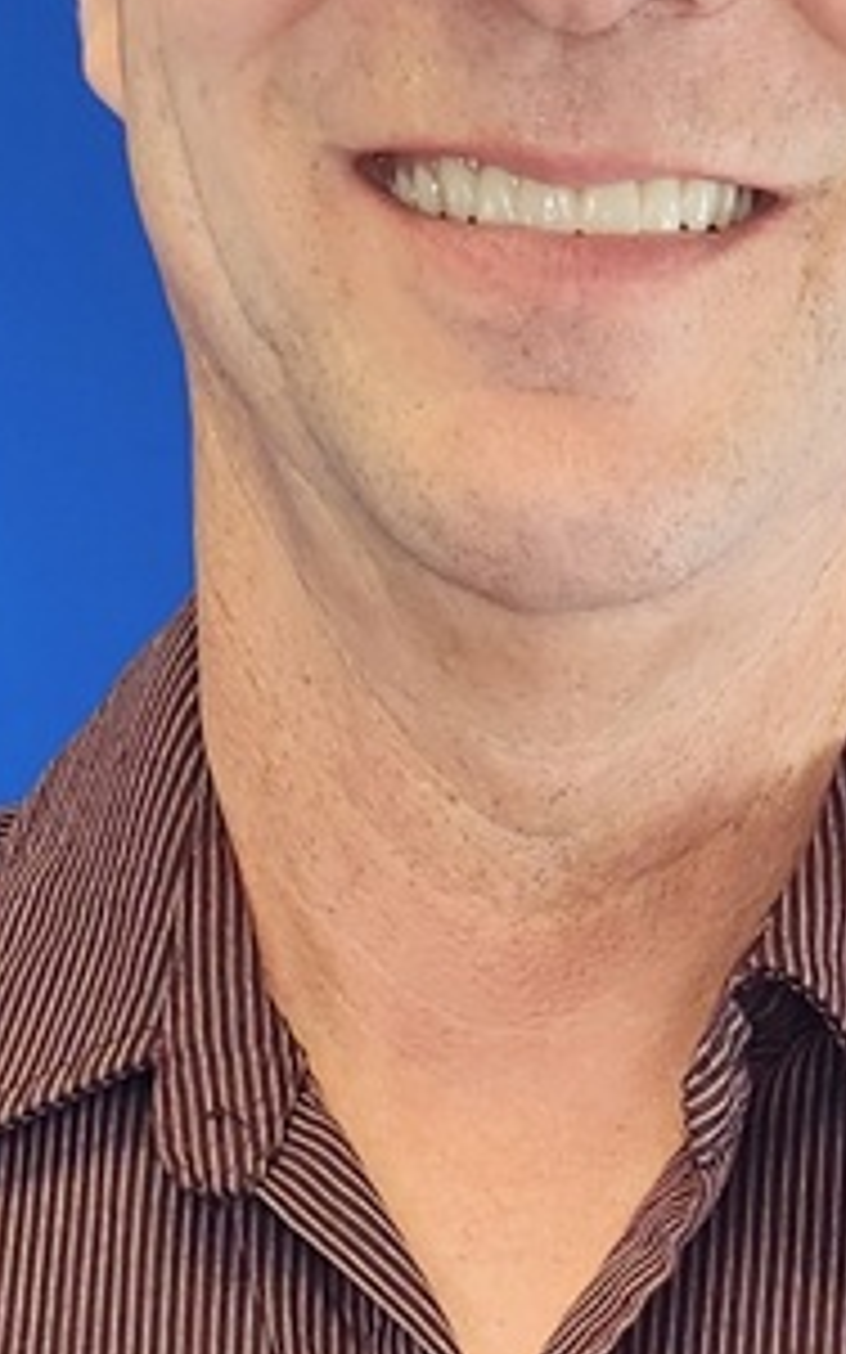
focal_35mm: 73
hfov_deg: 17.8
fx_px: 2694
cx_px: 587
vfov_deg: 28.1
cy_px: 477
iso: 100
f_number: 1.8
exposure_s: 1/120
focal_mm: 5.4
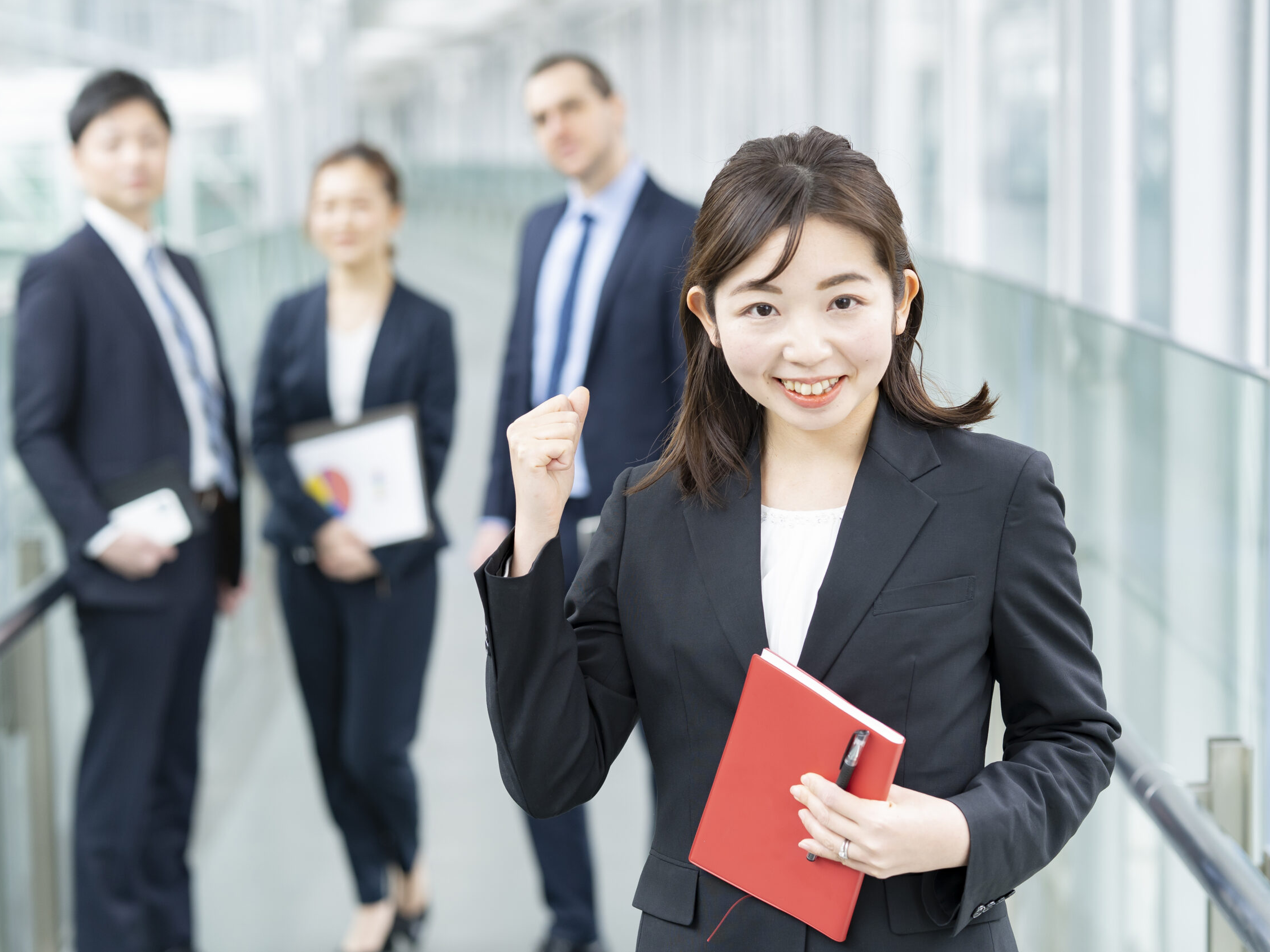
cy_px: 471
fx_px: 3412
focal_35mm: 93
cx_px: 585
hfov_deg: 21.1
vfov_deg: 15.9
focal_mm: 85
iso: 400
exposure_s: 1/200
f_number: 2.8
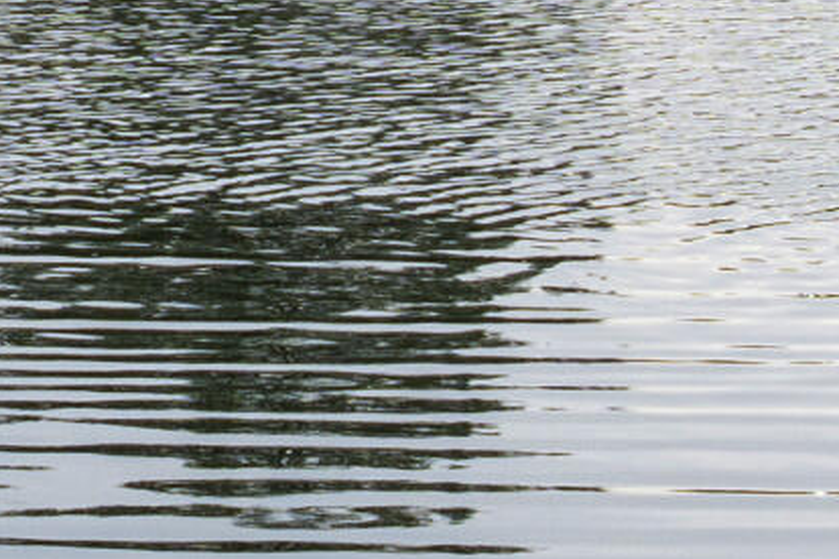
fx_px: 10157
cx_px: -372
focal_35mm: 436
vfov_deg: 3.1
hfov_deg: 4.7
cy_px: -862
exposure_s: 1/60
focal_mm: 40
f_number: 8
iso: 360
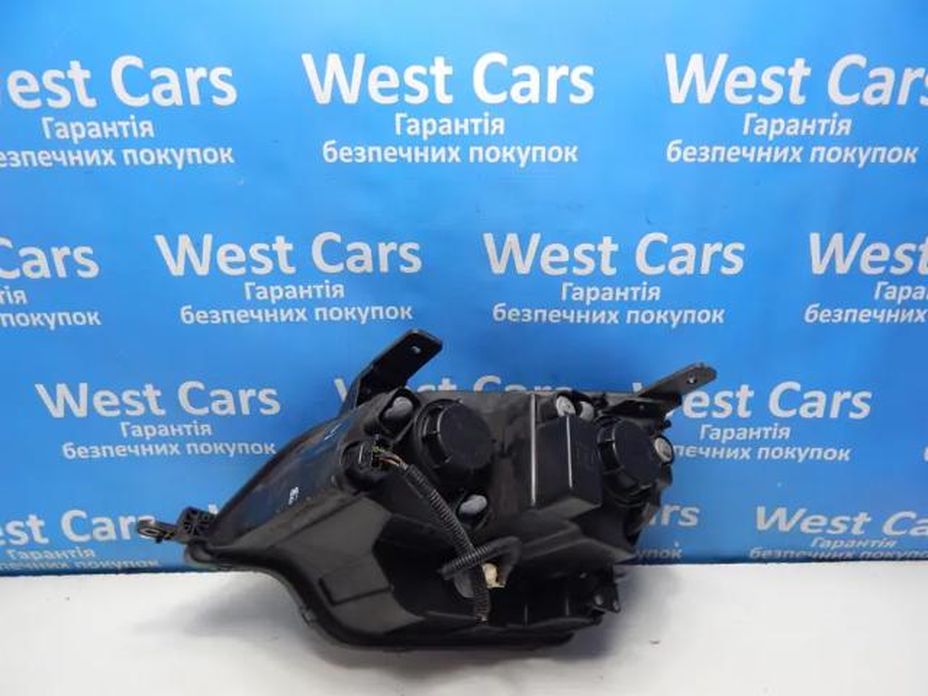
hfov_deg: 73.9
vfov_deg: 58.9
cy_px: 348
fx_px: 617
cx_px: 464
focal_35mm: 23
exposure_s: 1/30
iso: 160
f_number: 3
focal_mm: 4
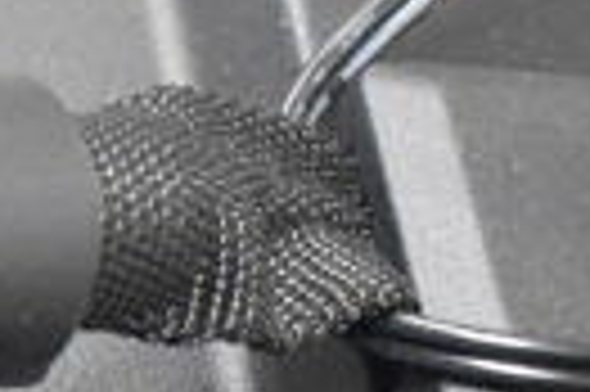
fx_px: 3208
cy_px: 890
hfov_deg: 9.7
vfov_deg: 6.7
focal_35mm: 196
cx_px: -667
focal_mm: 28
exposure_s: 1/50
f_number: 4.2
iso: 4500
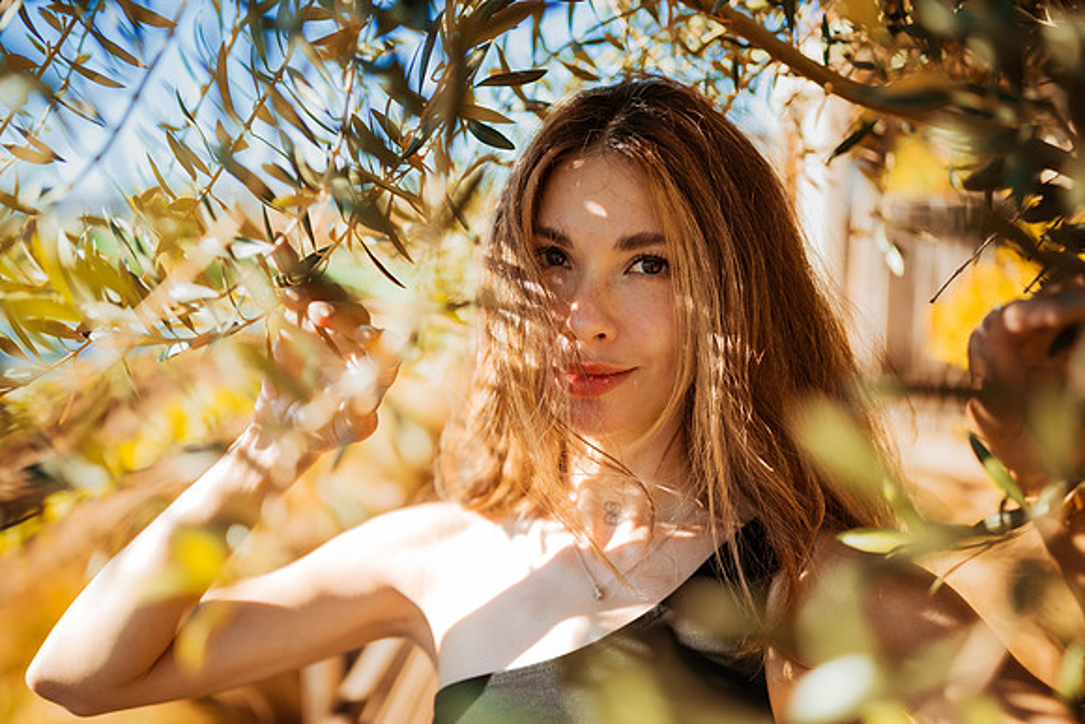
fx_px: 1055
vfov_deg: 37.9
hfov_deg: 54.4
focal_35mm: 35
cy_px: 362
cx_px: 542
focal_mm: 35
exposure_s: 1/640
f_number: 1.8
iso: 50
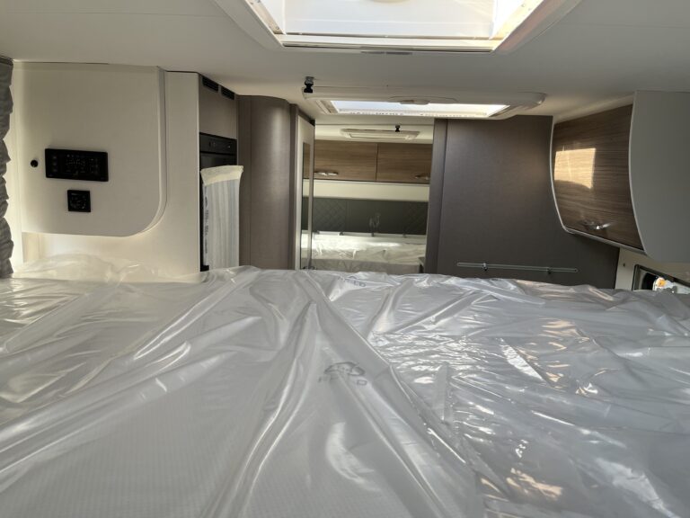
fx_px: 518
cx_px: 345
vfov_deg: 53.1
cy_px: 259
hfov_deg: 67.3
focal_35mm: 26
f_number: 1.6
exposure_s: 1/233
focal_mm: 5.1
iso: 50
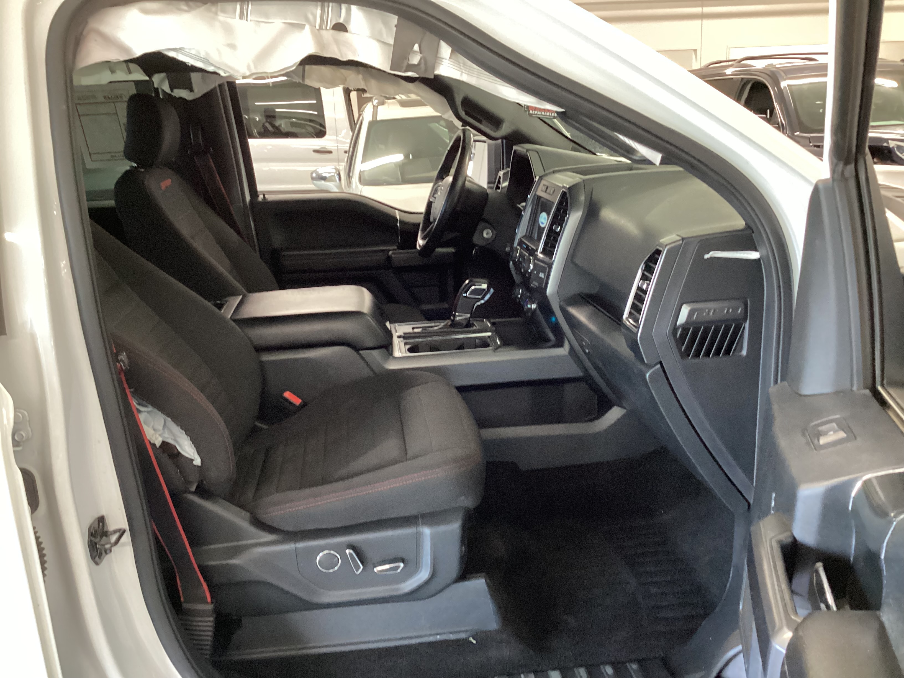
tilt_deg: -16.5
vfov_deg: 45.4
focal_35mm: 31
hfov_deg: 58.4
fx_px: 810
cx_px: 452
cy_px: 339
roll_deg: +3.1
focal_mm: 3.3
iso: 400
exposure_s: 1/33
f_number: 2.4
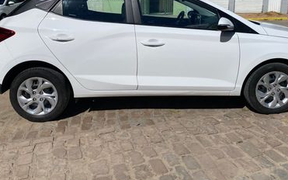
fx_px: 275
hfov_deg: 55.2
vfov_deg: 35.7
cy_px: 53
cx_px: 158
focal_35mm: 35
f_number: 1.8
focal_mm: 4.25
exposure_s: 1/9615
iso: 32
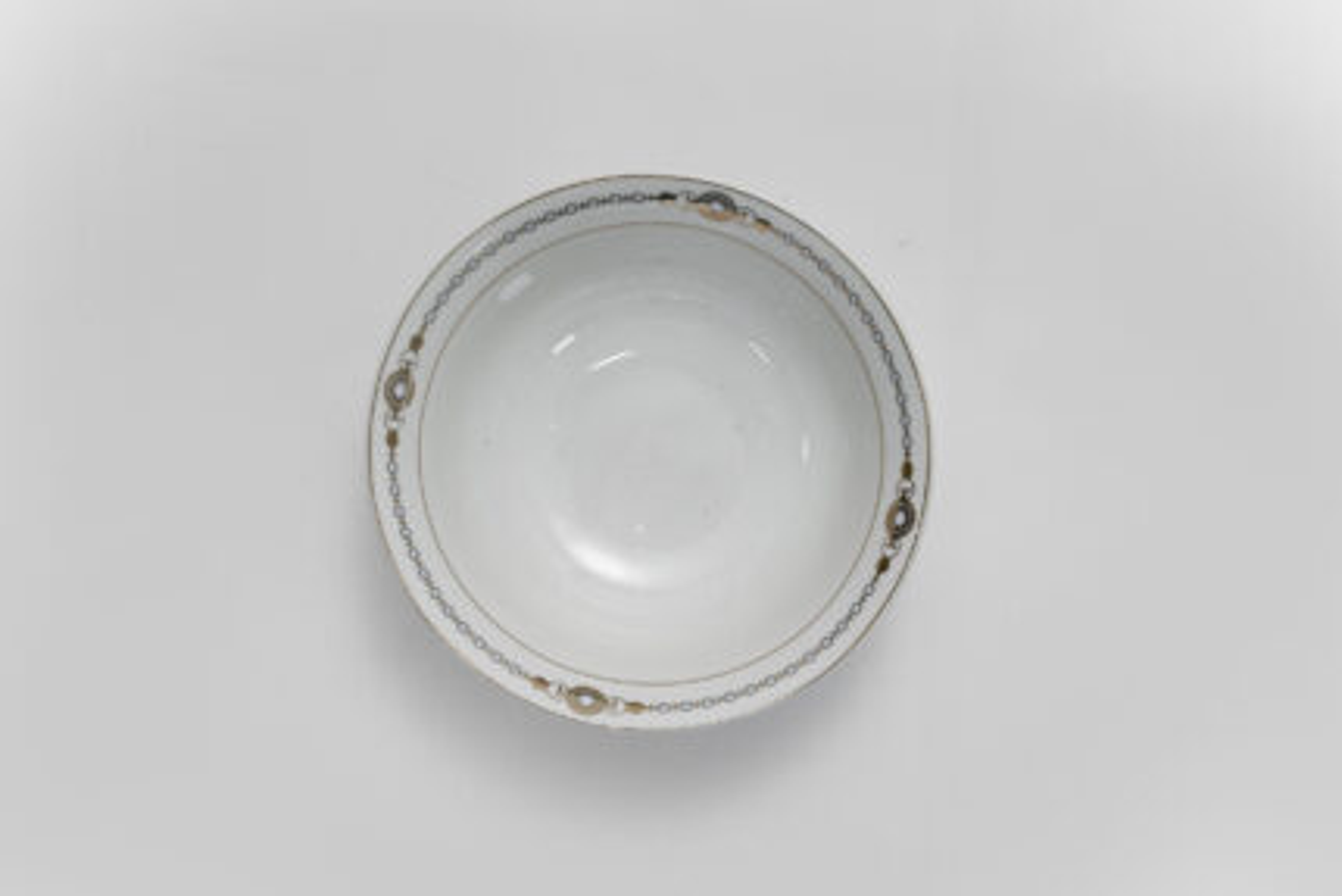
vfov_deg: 19.5
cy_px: 448
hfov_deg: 28.8
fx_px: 2610
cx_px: 671
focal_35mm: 70
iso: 3200
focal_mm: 70
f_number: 13
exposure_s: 1/100
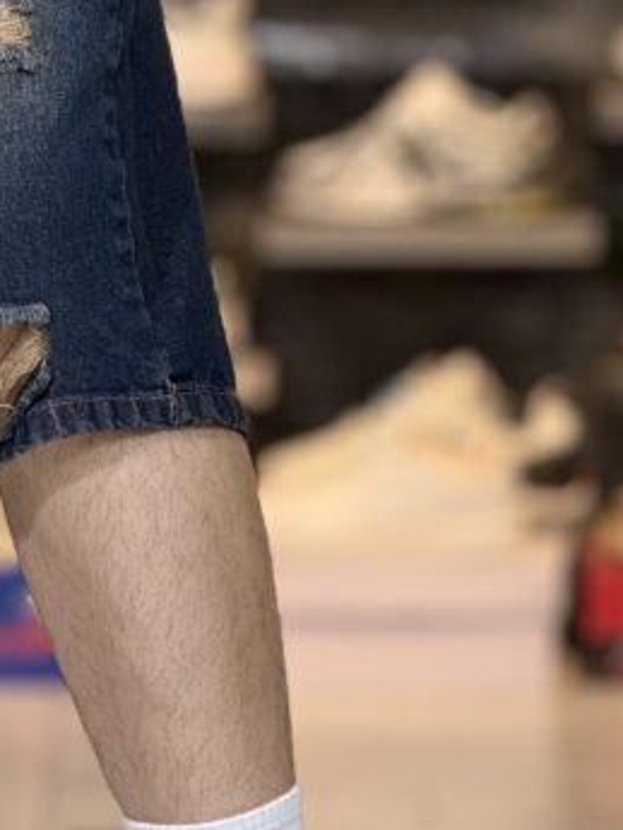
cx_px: -161
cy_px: 320
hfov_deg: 4.2
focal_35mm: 356
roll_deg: -0.1
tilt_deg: -4.4
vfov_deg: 5.6
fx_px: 8538
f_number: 2.8
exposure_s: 1/100
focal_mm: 15.66
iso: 200
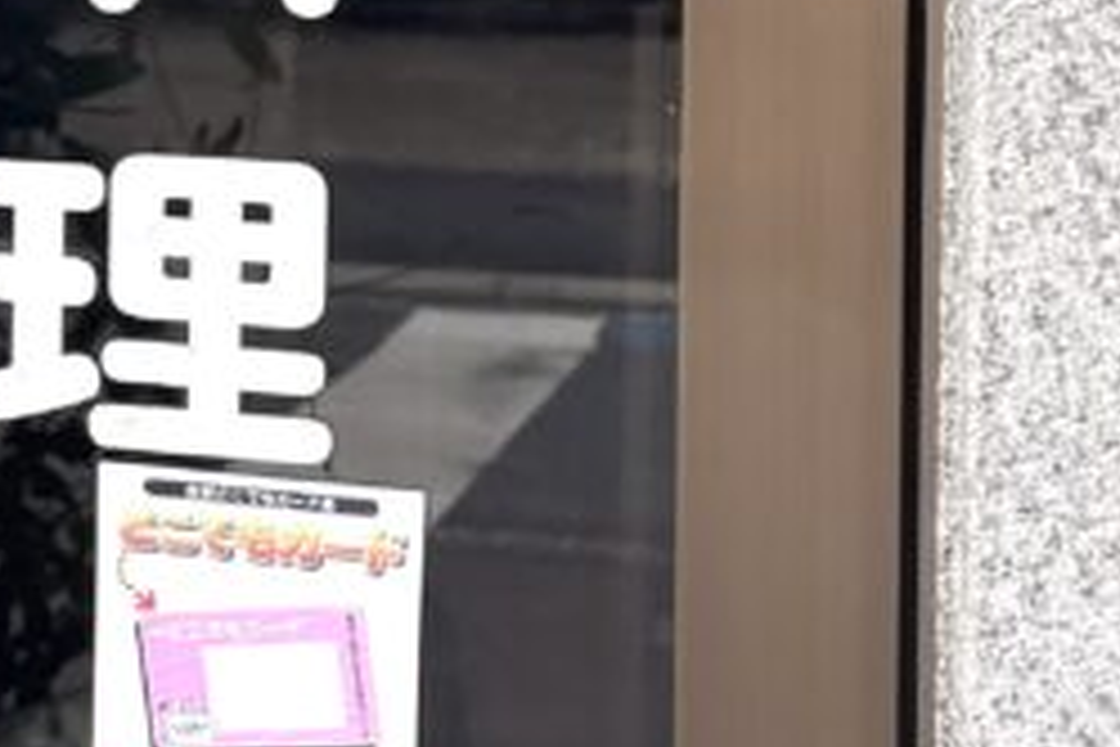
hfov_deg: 12.7
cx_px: -1214
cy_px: -63
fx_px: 4324
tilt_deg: -2.1
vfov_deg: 9.8
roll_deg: -1.7
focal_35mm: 139
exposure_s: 1/543
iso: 50
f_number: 1.6
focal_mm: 5.96
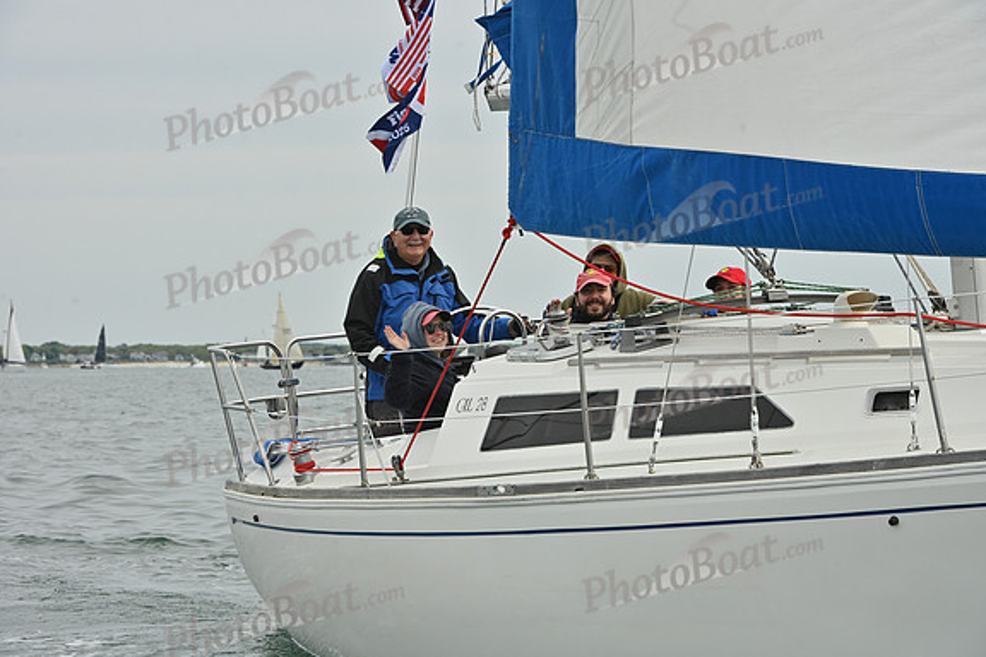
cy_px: 329
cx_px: 495
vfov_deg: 9.4
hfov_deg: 14.1
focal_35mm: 146
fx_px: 3998
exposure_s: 1/800
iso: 320
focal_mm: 145
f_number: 11
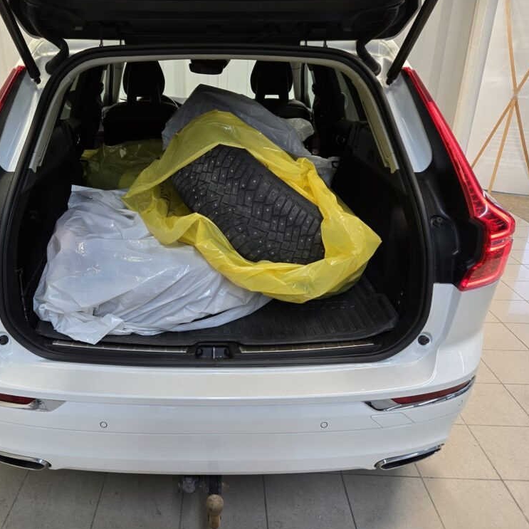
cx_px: 206
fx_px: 484
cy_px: 265
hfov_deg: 56.8
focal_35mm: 28
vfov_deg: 57.3
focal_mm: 5.4
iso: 160
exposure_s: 1/100
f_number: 1.8
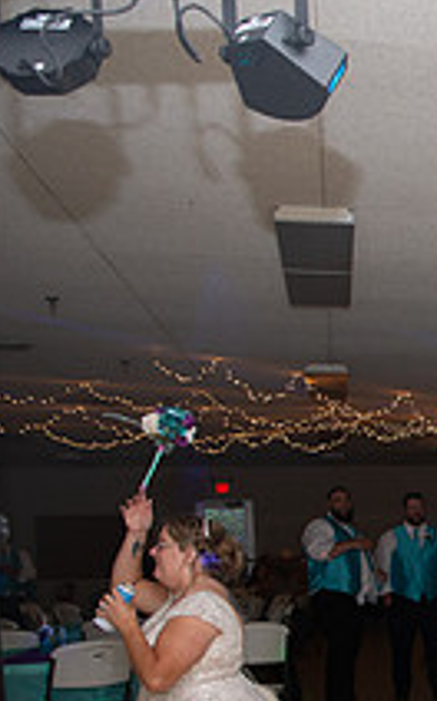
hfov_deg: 15.3
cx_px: 891
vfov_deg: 29.4
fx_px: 1280
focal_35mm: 67
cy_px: 627
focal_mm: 24
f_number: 3.5
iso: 800
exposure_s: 1/125
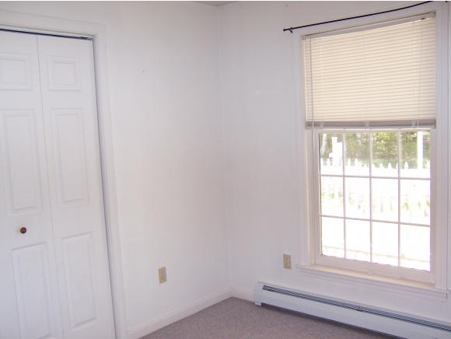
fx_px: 469
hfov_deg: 51.3
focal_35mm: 36
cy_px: 170
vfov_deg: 39.7
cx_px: 226
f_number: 2.8
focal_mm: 5.6
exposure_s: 1/60
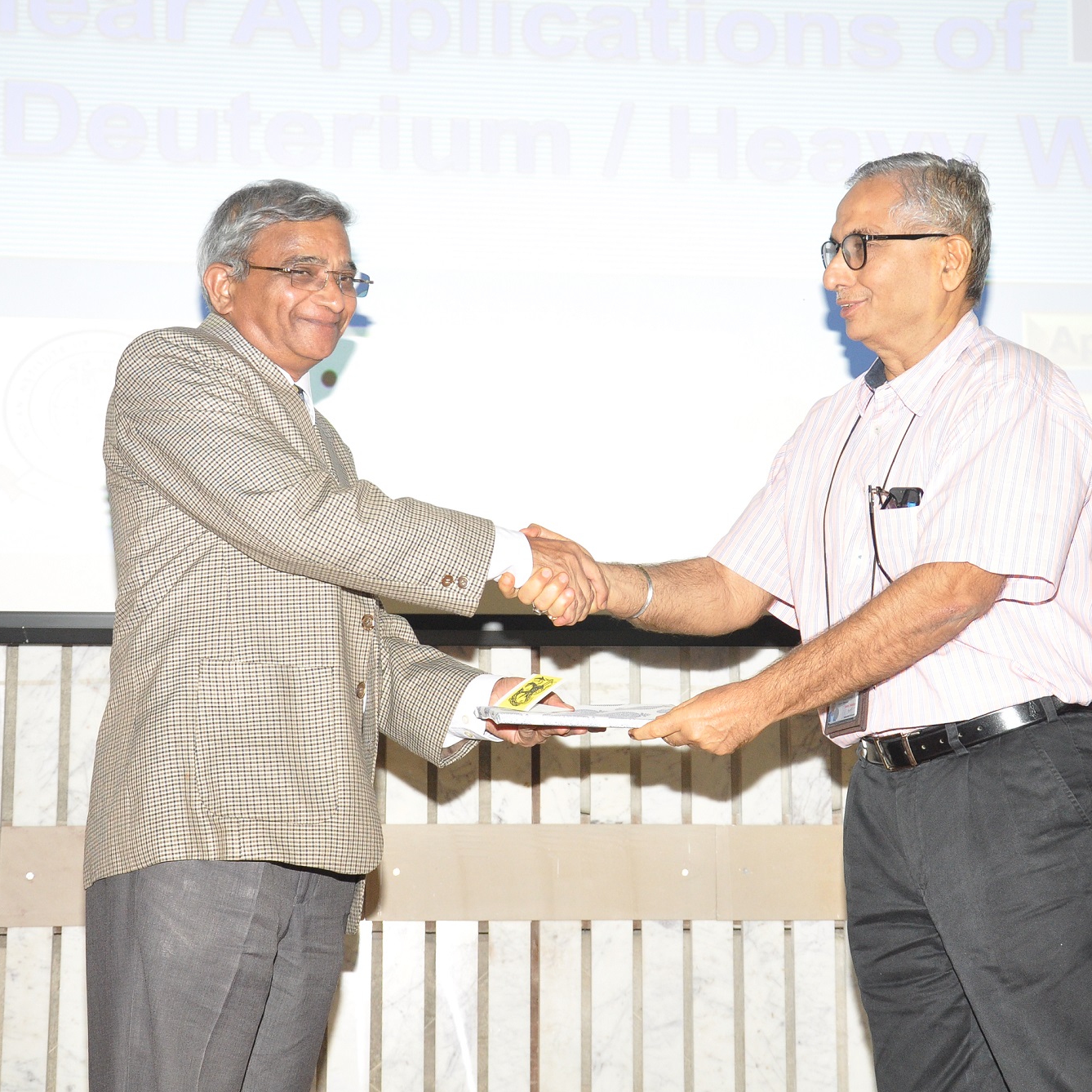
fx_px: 2712
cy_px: 542
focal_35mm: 76
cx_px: 645
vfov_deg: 22.8
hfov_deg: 22.7
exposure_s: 1/125
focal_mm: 38
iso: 1250
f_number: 5.6
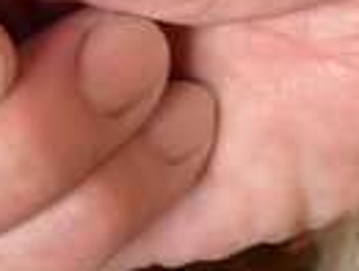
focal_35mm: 150
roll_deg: +3.7
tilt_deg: -32.5
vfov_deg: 9.7
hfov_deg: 10.7
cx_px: -569
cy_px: 347
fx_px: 1559
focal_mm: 5.1
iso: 160
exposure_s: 1/53
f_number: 1.6
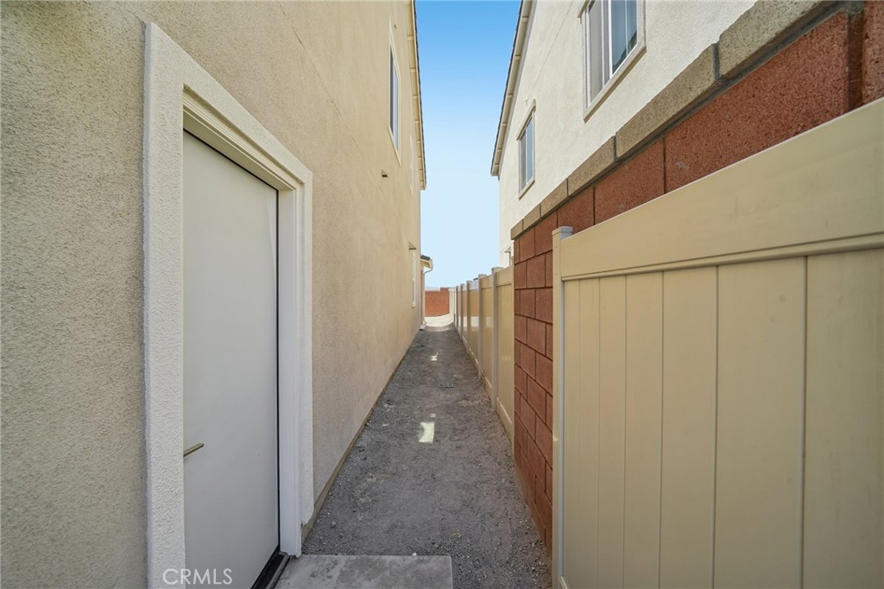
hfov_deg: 108.3
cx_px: 442
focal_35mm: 13
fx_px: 319
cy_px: 294
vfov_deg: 85.4
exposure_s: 1/100
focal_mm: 13
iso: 100
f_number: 9
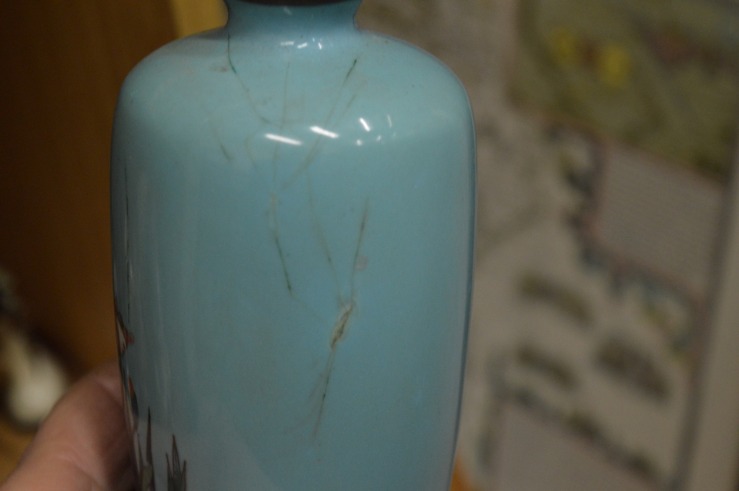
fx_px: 1692
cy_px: 246
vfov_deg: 16.5
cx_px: 370
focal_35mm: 82
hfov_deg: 24.6
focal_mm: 55
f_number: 5.6
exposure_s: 1/60
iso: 1250
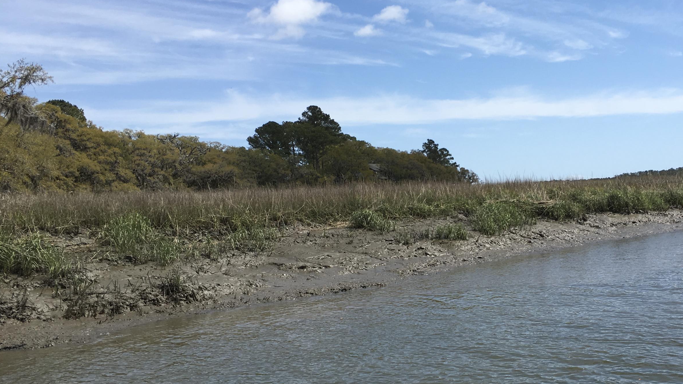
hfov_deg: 49.9
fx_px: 724
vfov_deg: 29.7
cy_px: 207
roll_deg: +2.5
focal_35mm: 40
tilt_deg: -0.3
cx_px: 431
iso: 25
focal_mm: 4.15
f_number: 2.2
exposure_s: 1/2079
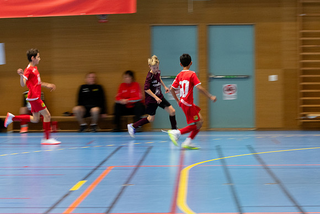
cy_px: 107
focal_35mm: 132
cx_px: 160
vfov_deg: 10.4
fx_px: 1173
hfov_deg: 15.5
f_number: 5
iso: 1600
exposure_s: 1/60
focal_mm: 86
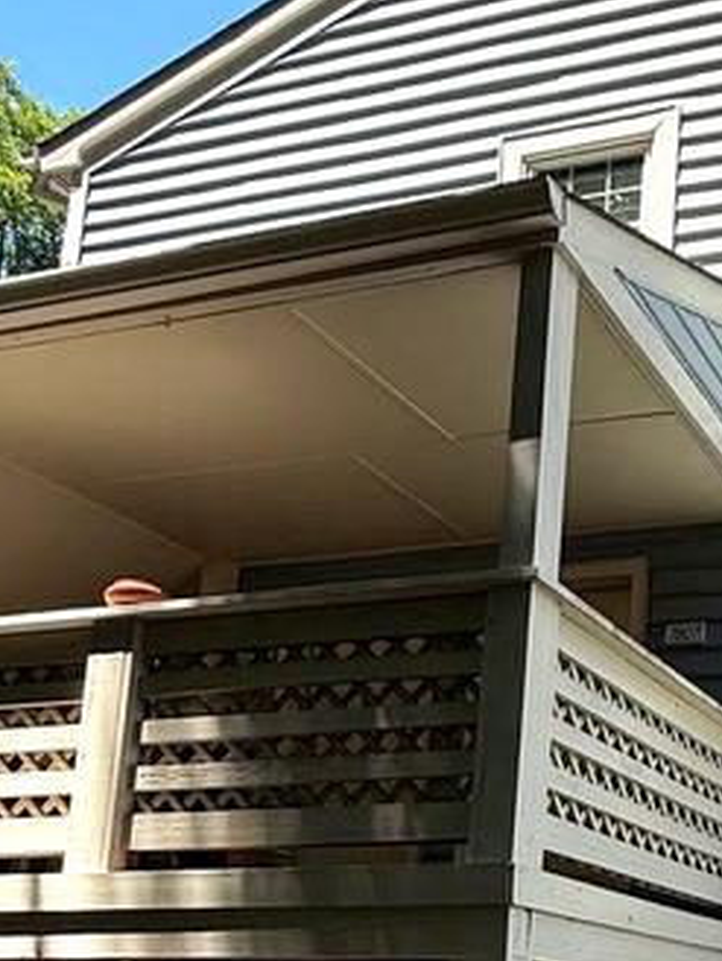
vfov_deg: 38.4
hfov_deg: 28.2
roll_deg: -2.3
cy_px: 862
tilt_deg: +10.6
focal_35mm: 46
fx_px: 1278
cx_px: 830
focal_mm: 2.22
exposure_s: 1/631
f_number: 2.2
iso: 50
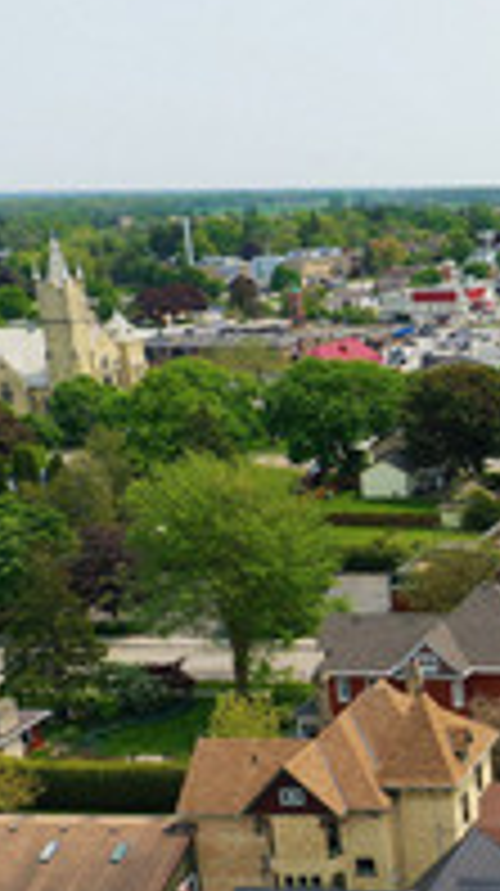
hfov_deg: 17.7
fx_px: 1347
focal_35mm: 57
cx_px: 847
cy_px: 540
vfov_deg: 36.5
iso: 100
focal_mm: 10.3
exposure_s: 1/240
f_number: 5
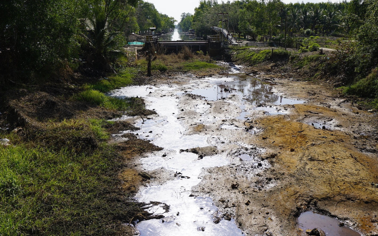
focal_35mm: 33
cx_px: 196
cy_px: 110
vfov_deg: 38.3
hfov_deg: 58.1
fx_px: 340
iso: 100
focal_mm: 29
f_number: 5
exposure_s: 1/800
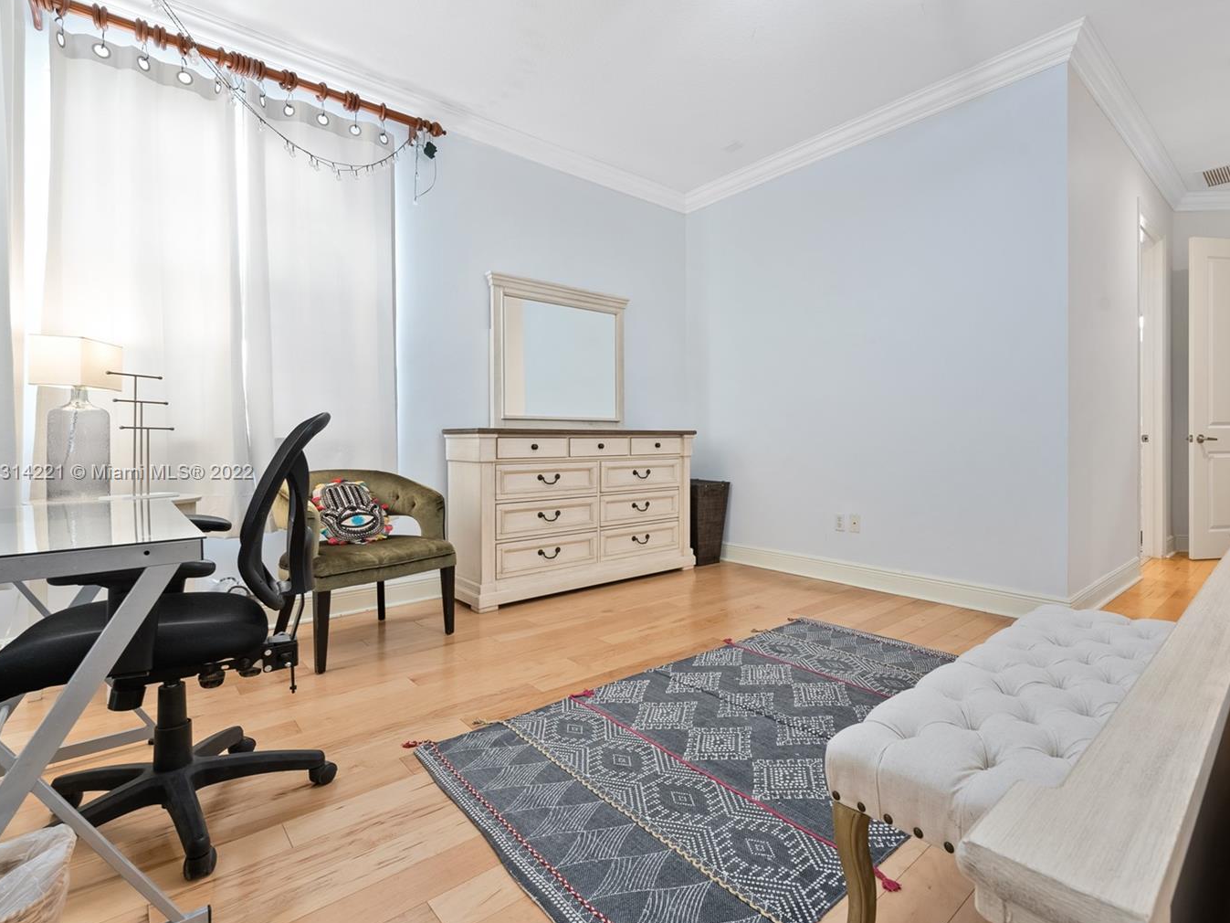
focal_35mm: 16
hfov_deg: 94.0
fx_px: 568
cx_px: 691
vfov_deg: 78.1
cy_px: 473
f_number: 11
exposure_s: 1.3
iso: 100
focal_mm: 14
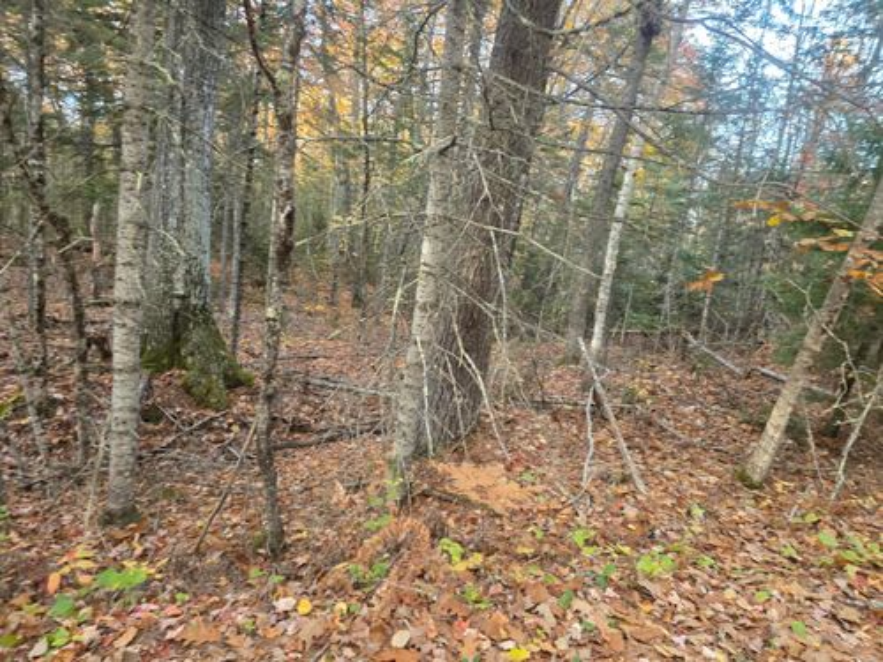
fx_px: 587
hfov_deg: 73.9
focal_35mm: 23
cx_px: 442
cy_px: 331
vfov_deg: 58.9
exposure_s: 1/120
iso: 200
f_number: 1.7
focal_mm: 6.3
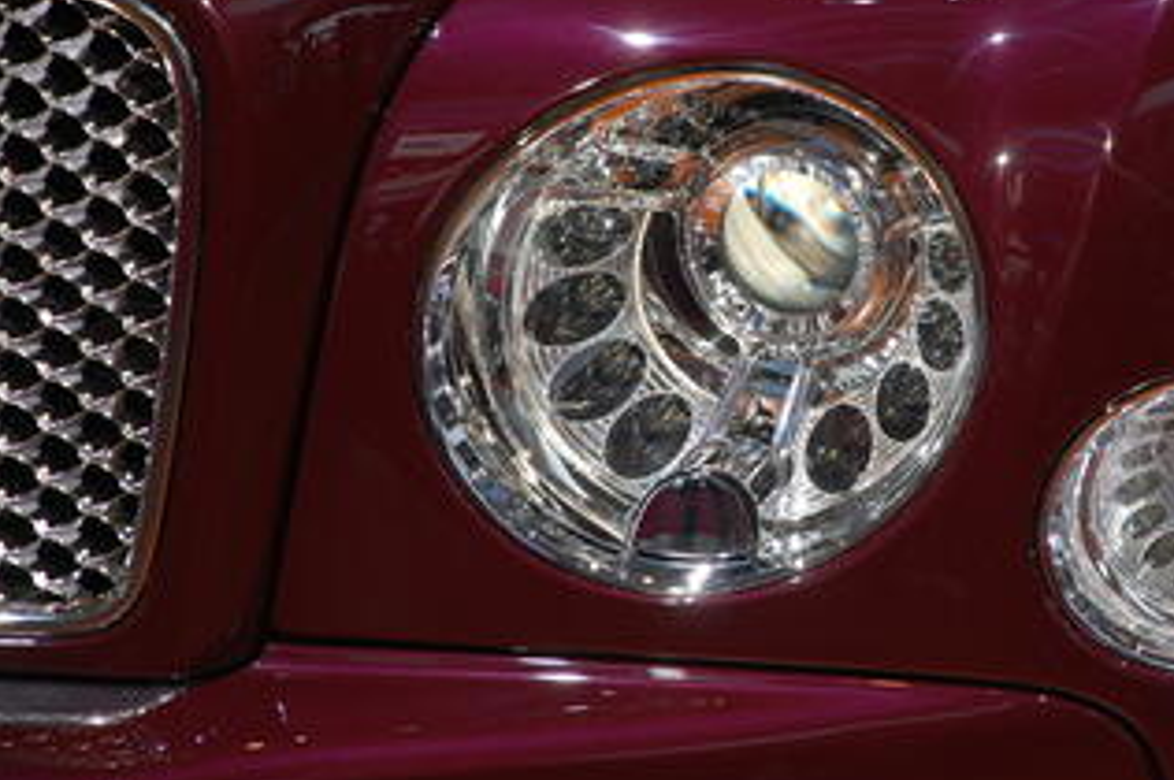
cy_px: 319
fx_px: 6503
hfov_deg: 10.3
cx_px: 736
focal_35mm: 200
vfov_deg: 6.9
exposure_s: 1/60
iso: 200
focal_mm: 105
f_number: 5.6
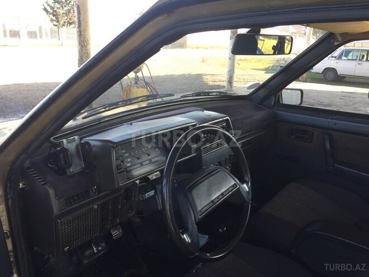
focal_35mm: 29
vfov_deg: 48.2
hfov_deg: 61.7
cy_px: 138
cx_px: 184
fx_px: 309
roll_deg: -1.6
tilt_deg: -16.4
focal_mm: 4.15
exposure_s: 1/112
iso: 32
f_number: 2.2
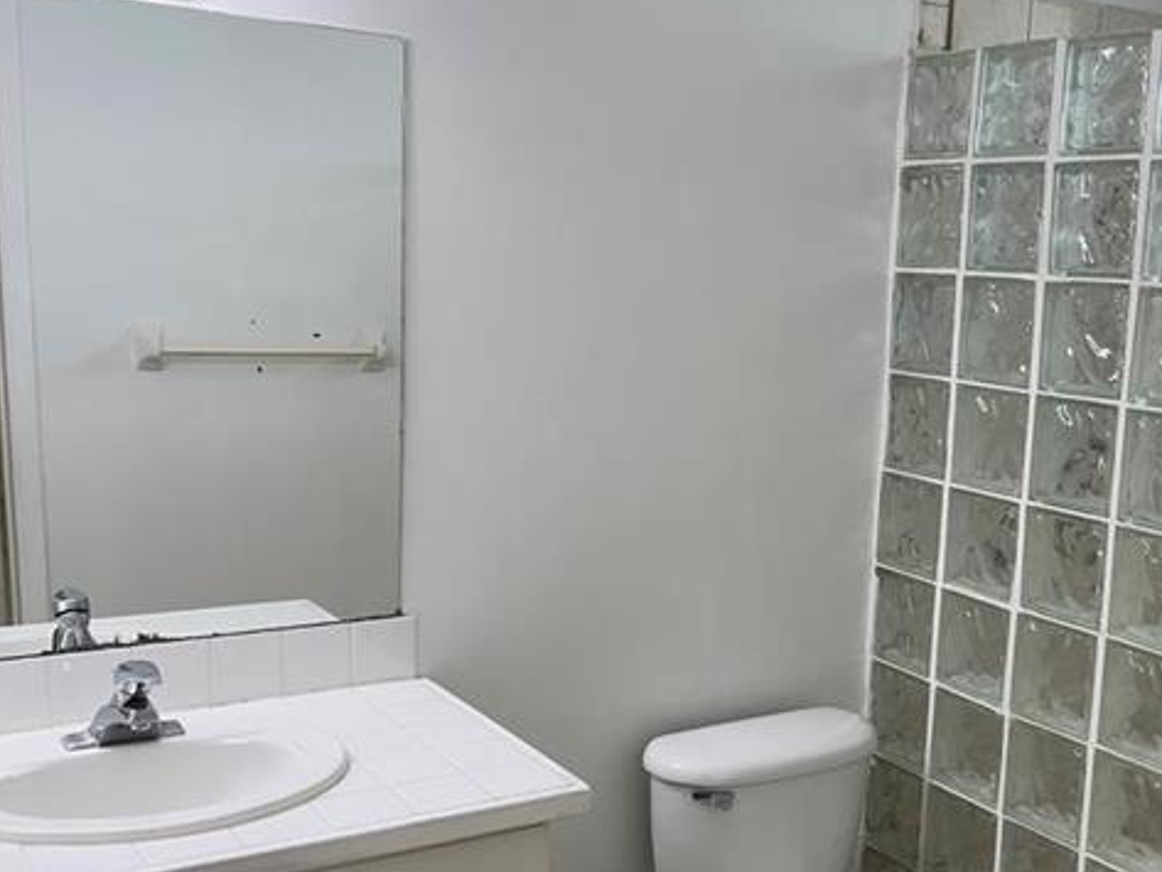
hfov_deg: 42.1
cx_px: 818
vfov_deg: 32.8
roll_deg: -2.8
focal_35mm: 44
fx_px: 1477
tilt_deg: -12.0
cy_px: 528
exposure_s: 1/120
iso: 50
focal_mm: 5.1
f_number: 1.6
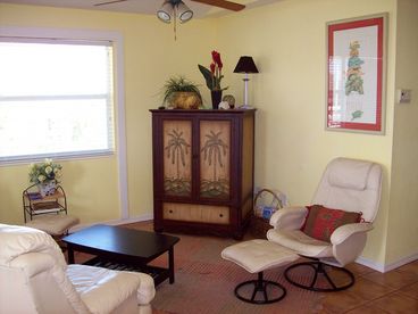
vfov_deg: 39.7
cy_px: 157
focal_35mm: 36
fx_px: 435
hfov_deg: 51.4
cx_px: 209
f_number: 2.7
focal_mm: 6
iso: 140
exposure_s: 1/64
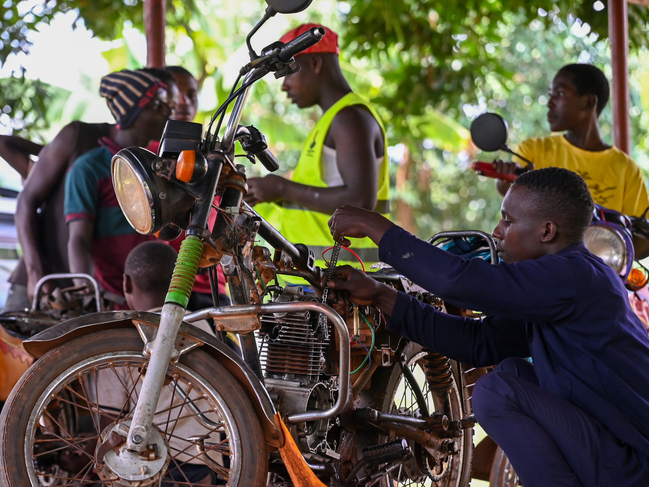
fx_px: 2981
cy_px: 295
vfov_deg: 9.3
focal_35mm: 159
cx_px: 298
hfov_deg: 12.4
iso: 400
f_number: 4
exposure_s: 1/200
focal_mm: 120
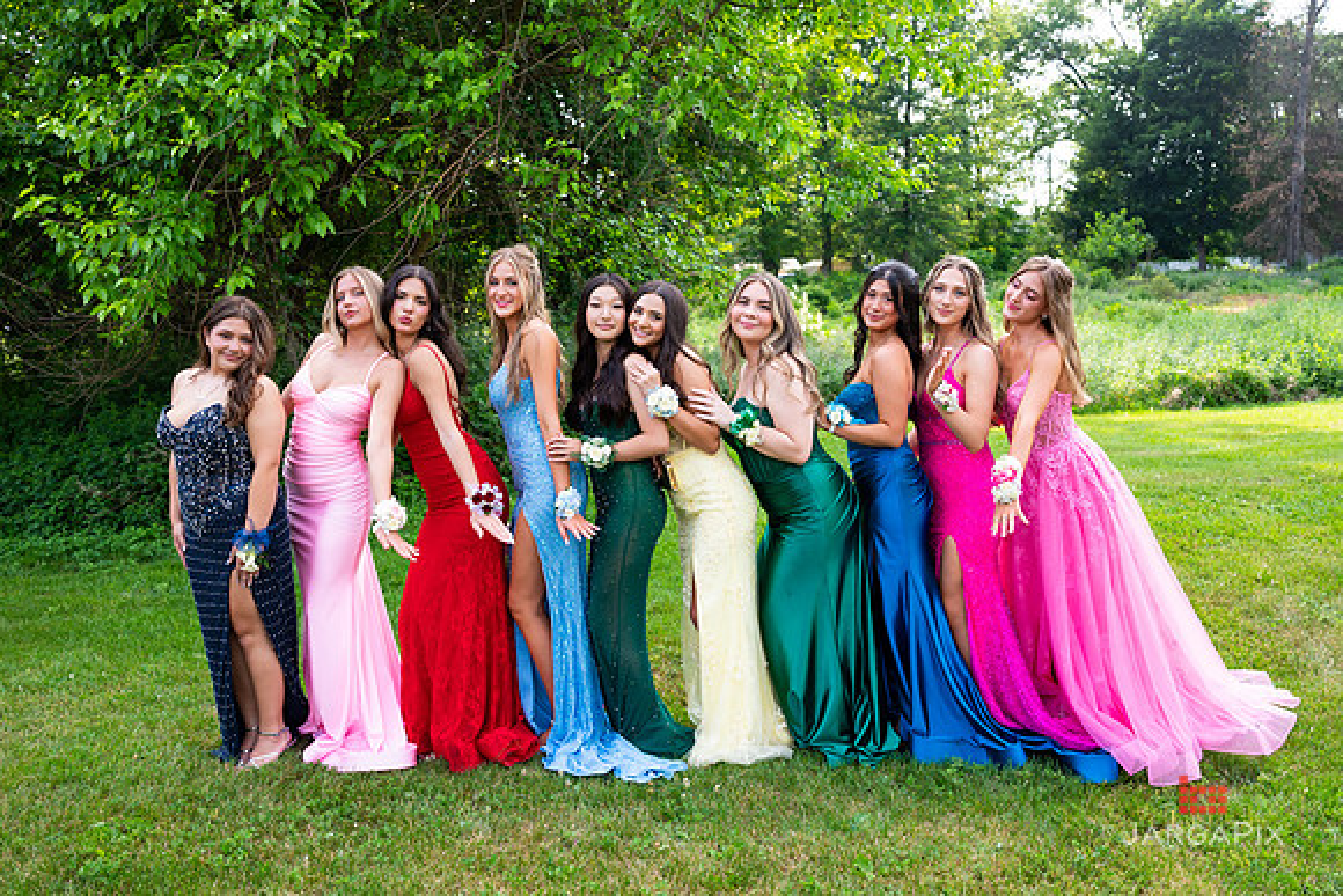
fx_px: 1221
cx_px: 662
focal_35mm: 33
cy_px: 464
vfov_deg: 40.3
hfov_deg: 57.6
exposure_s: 1/640
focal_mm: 27.5
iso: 320
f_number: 3.2
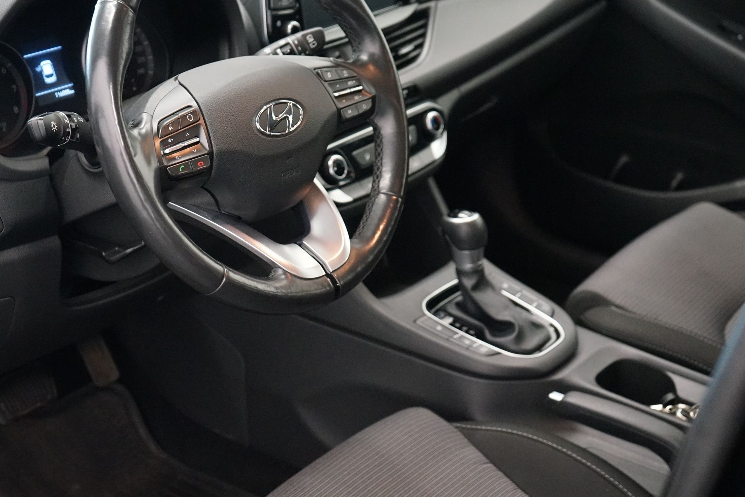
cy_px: 234
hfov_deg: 35.4
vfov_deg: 24.2
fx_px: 1159
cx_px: 274
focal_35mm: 56
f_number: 4.5
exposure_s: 1/100
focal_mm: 43
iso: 6400
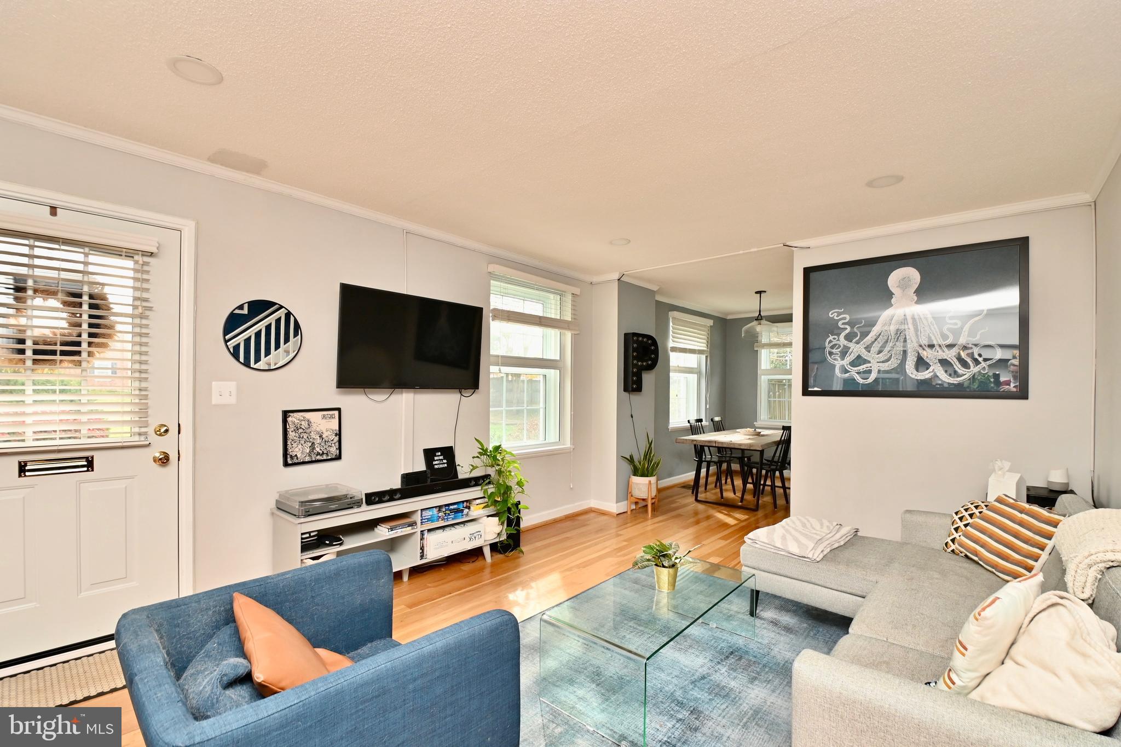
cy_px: 374
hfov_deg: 100.4
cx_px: 560
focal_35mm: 15
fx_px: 467
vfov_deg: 77.3
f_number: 7.1
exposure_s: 1/30
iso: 200
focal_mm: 10
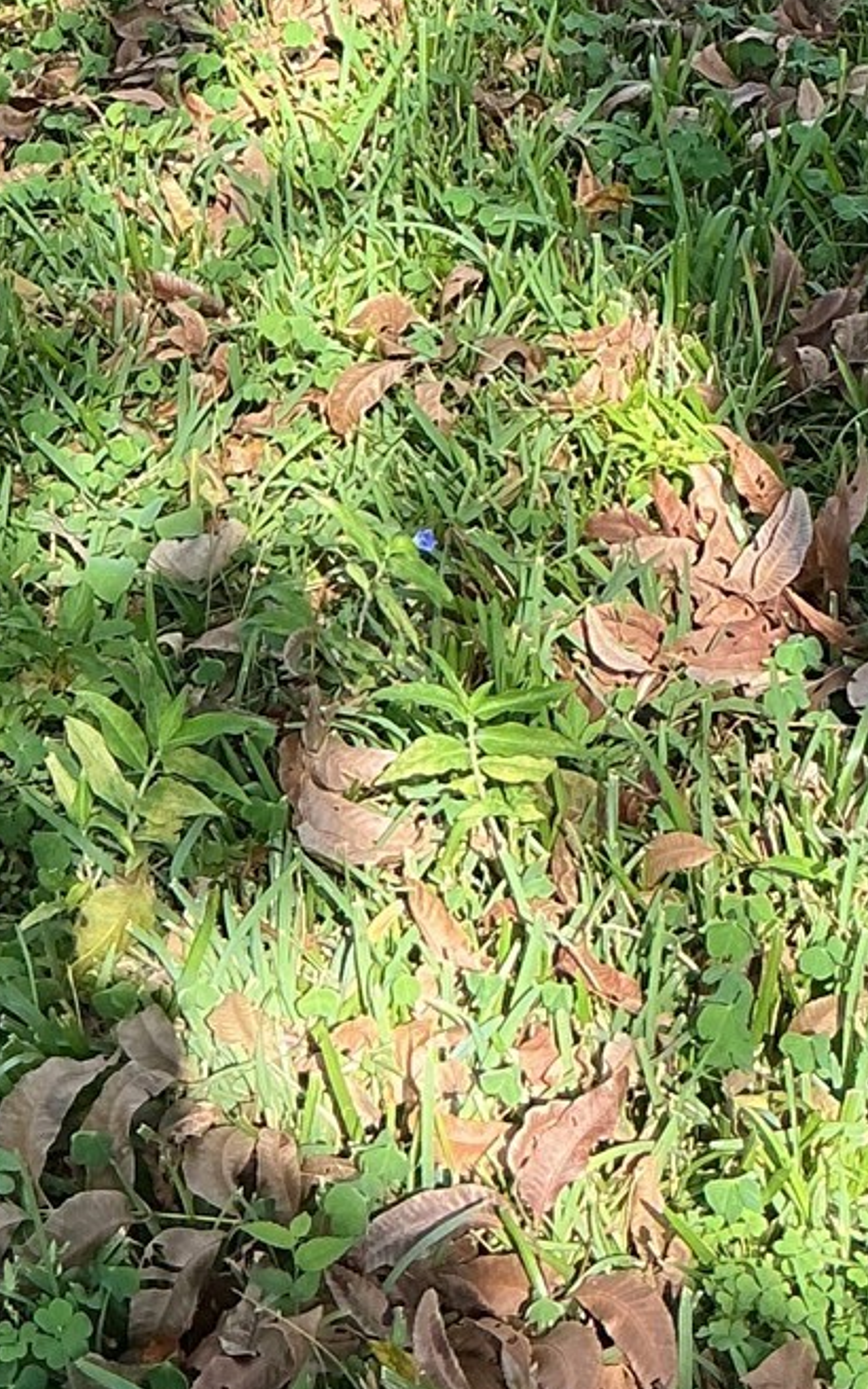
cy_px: -222
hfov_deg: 13.6
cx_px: 343
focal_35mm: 96
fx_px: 3634
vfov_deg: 20.4
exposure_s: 1/303
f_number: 1.8
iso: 25
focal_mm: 3
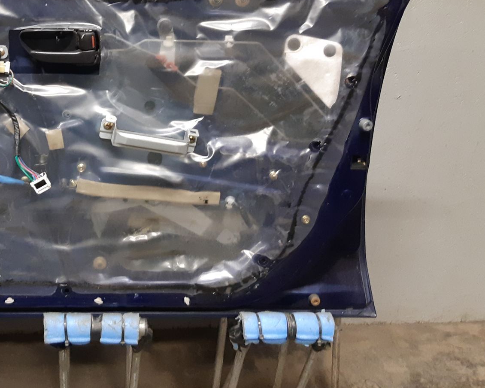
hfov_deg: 39.0
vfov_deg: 32.4
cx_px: 106
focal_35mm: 46
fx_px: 660
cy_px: 124
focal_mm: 3.93
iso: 250
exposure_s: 1/50
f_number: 1.7
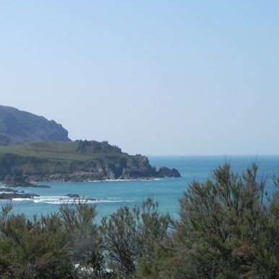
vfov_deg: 17.9
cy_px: 153
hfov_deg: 17.8
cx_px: 80
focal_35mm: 97
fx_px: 885
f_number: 8
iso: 160
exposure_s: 1/430
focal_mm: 11.8
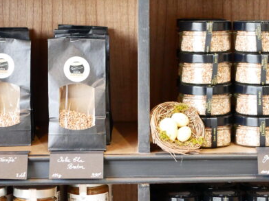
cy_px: 75
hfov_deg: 14.9
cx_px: 246
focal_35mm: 131
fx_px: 1018
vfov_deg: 11.3
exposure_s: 1/60
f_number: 3.5
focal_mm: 25
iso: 2000
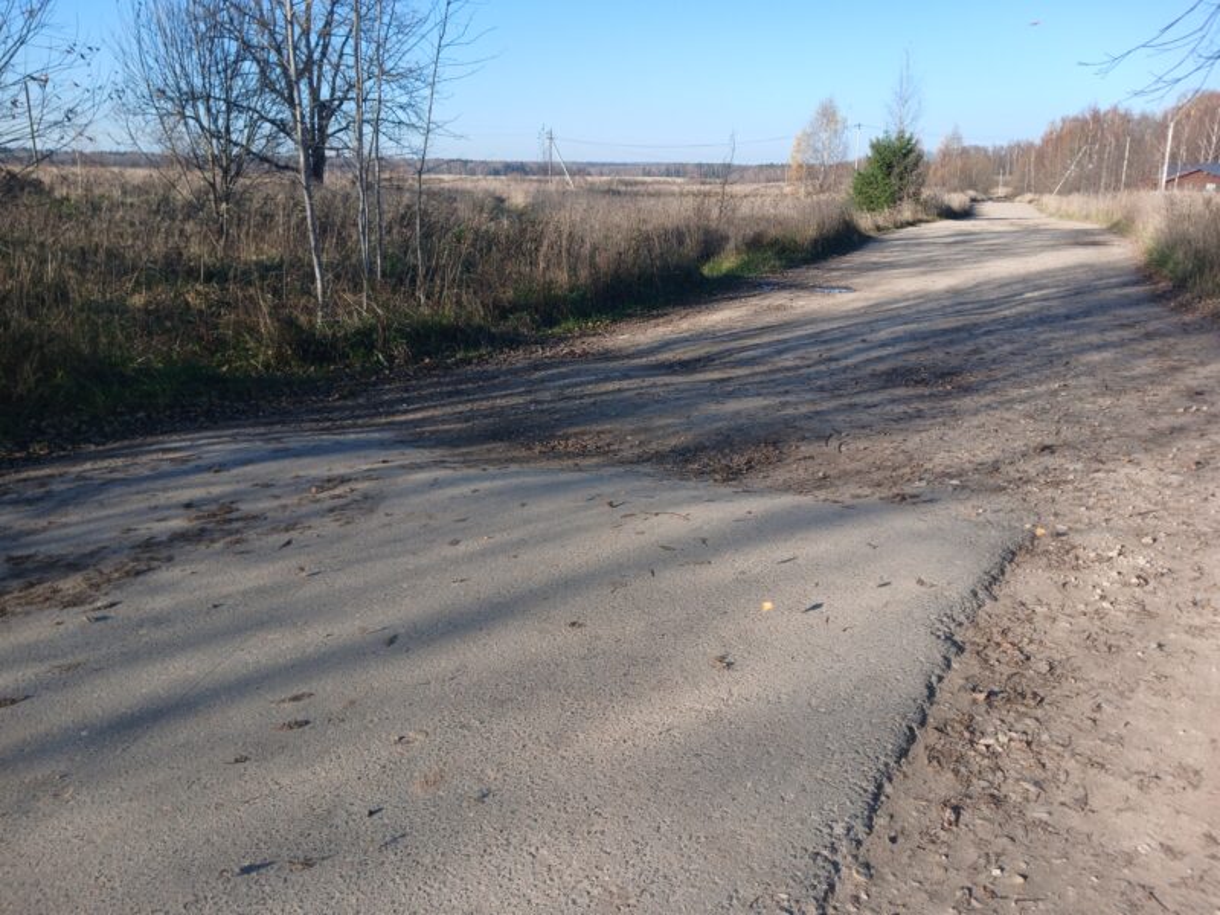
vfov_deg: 51.4
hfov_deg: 65.3
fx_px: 952
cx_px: 610
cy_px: 458
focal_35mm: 27
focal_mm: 3.98
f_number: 1.8
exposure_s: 1/294
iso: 20
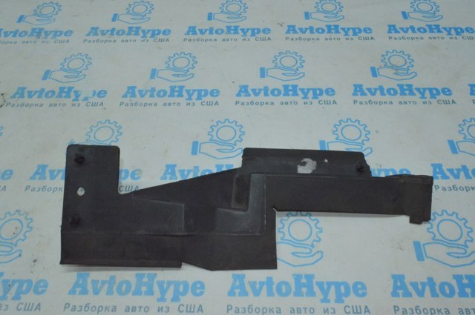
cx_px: 238
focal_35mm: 27
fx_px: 356
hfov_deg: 67.4
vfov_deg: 47.8
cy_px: 158
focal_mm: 18
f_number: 22
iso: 5000
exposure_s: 1/60
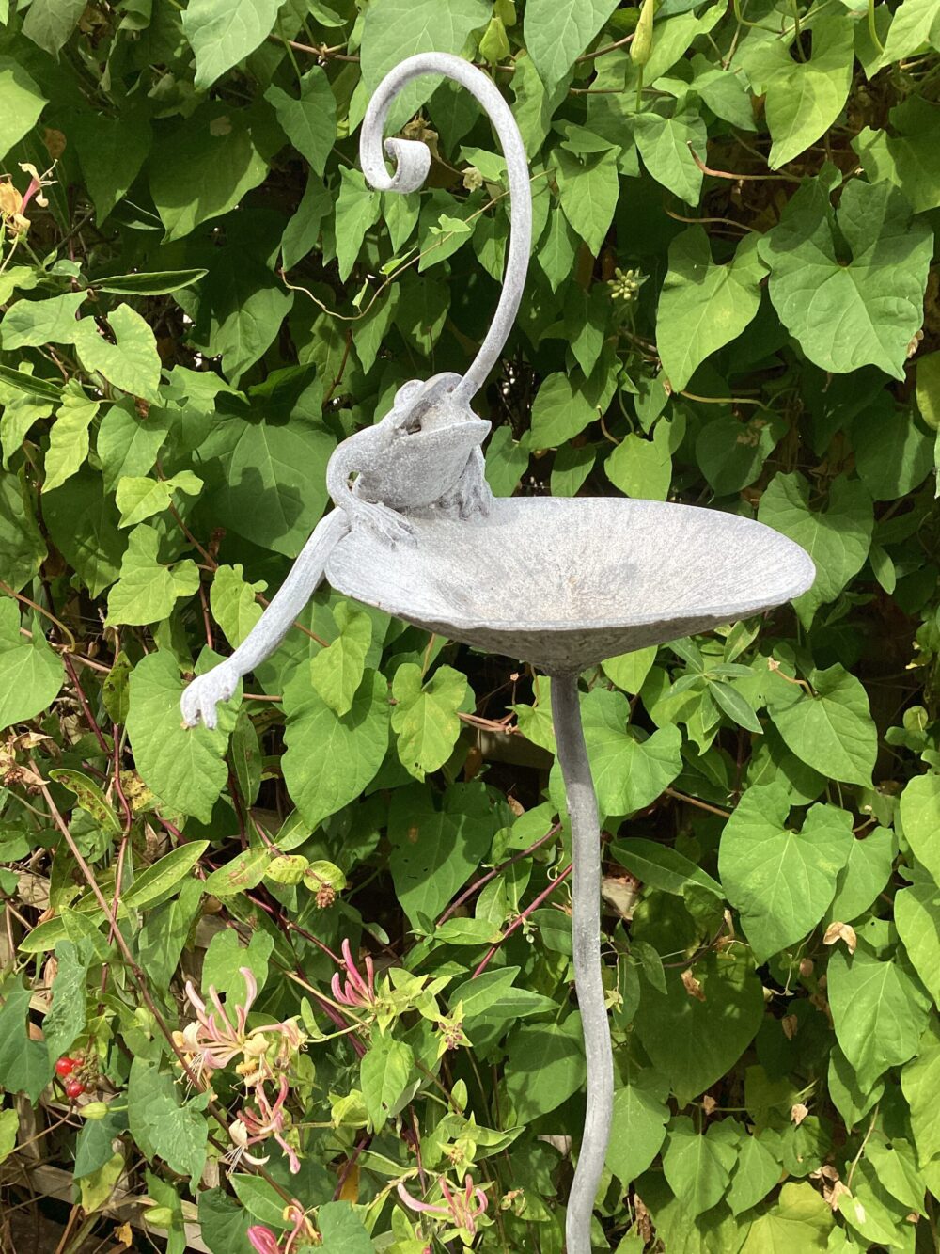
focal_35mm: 31
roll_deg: -1.8
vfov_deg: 58.3
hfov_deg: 45.4
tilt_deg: -16.5
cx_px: 470
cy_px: 627
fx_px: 1122
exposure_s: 1/558
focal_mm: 3.3
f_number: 2.4
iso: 25
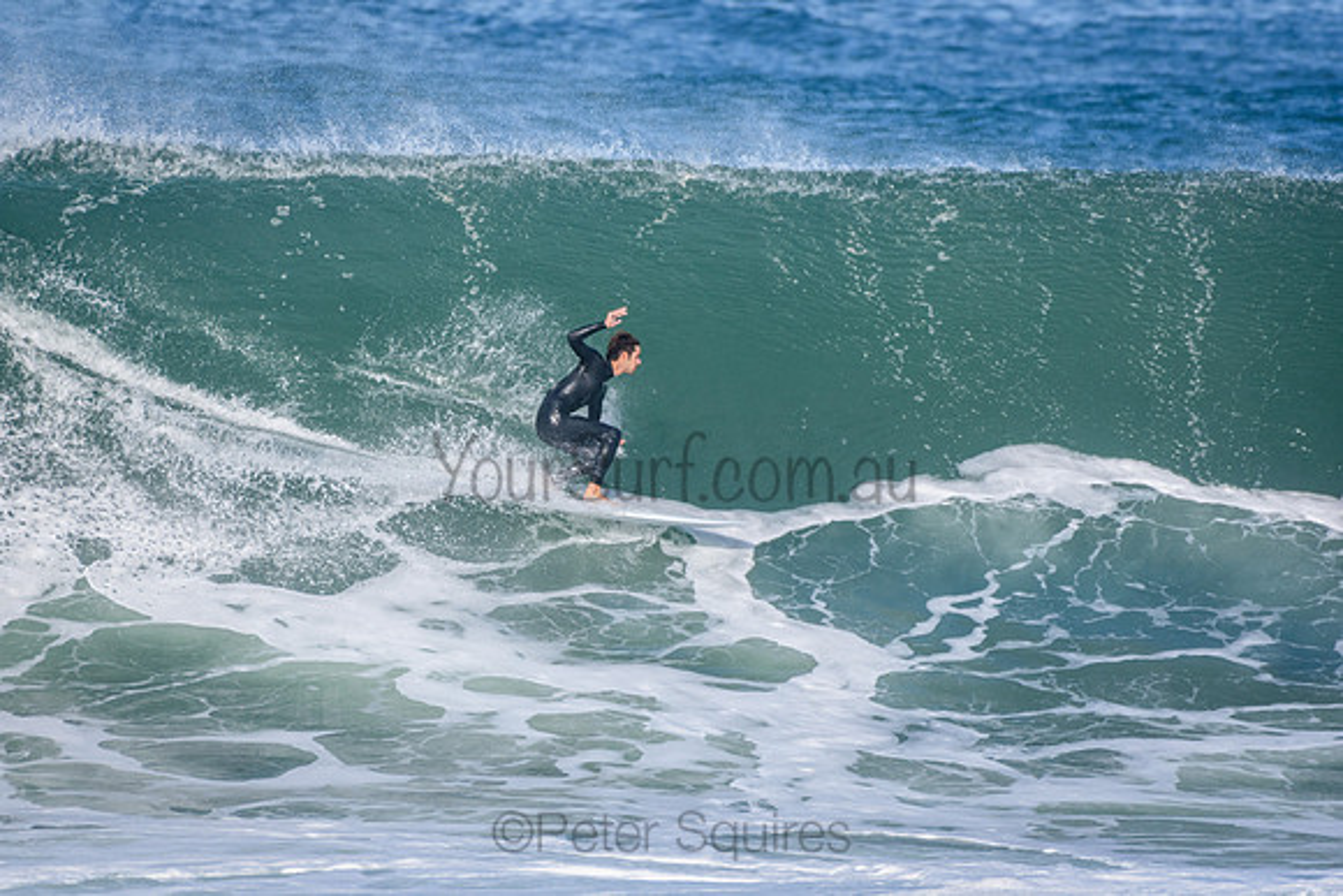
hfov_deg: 2.7
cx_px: 672
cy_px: 448
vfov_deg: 1.8
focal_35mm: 750
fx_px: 27984
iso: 500
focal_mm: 500
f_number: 5.6
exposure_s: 1/2000
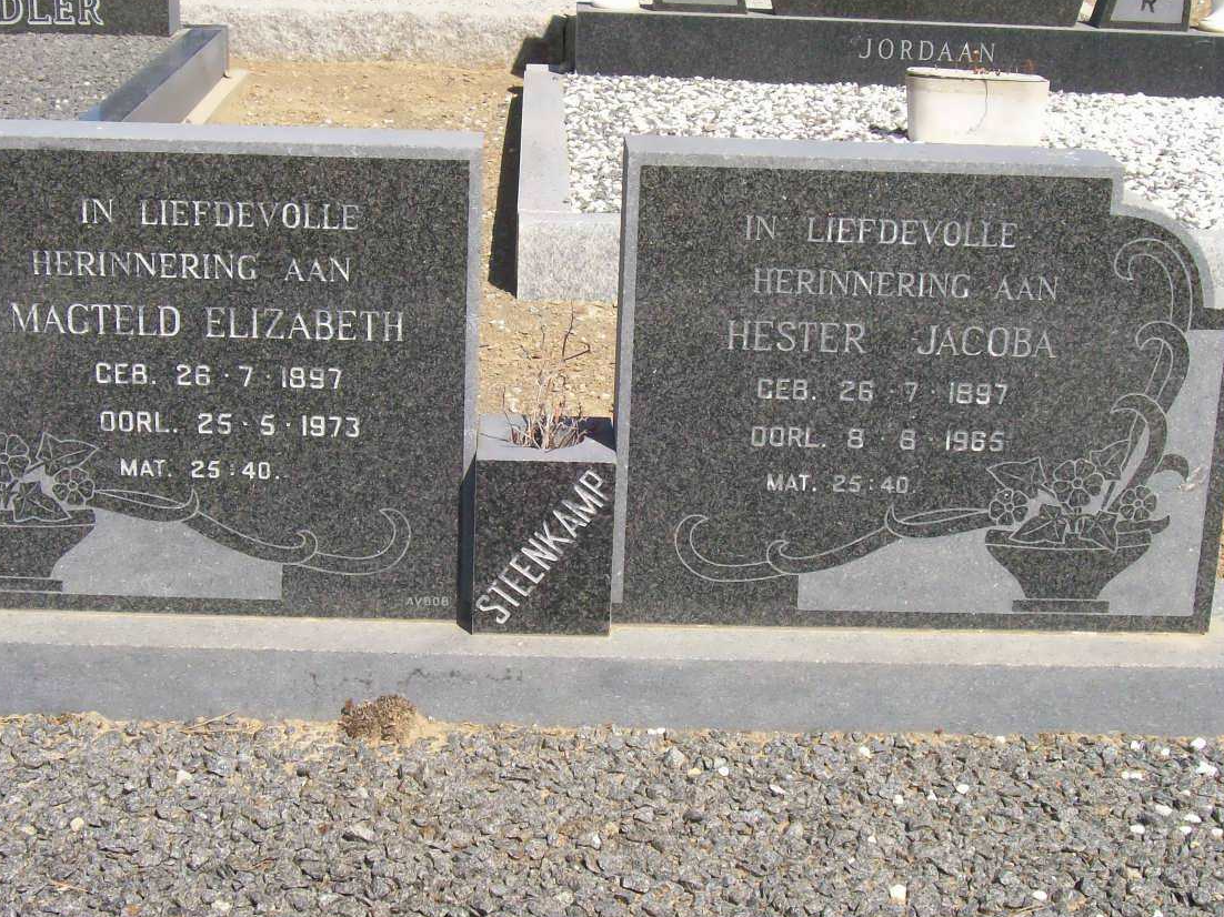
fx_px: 2156
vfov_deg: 24.0
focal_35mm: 61
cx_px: 585
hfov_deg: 31.7
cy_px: 433
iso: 80
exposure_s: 1/418
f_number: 6
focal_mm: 9.4
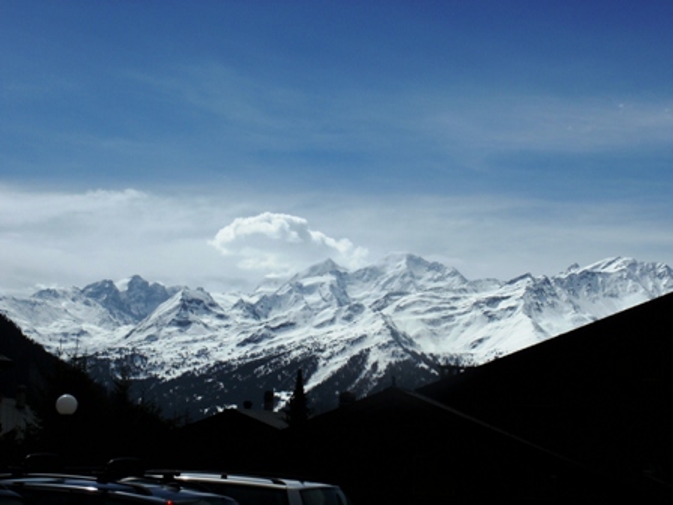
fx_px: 1128
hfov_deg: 33.2
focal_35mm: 58
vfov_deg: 25.2
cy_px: 252
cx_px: 336
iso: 64
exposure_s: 1/250
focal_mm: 10.43
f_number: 11
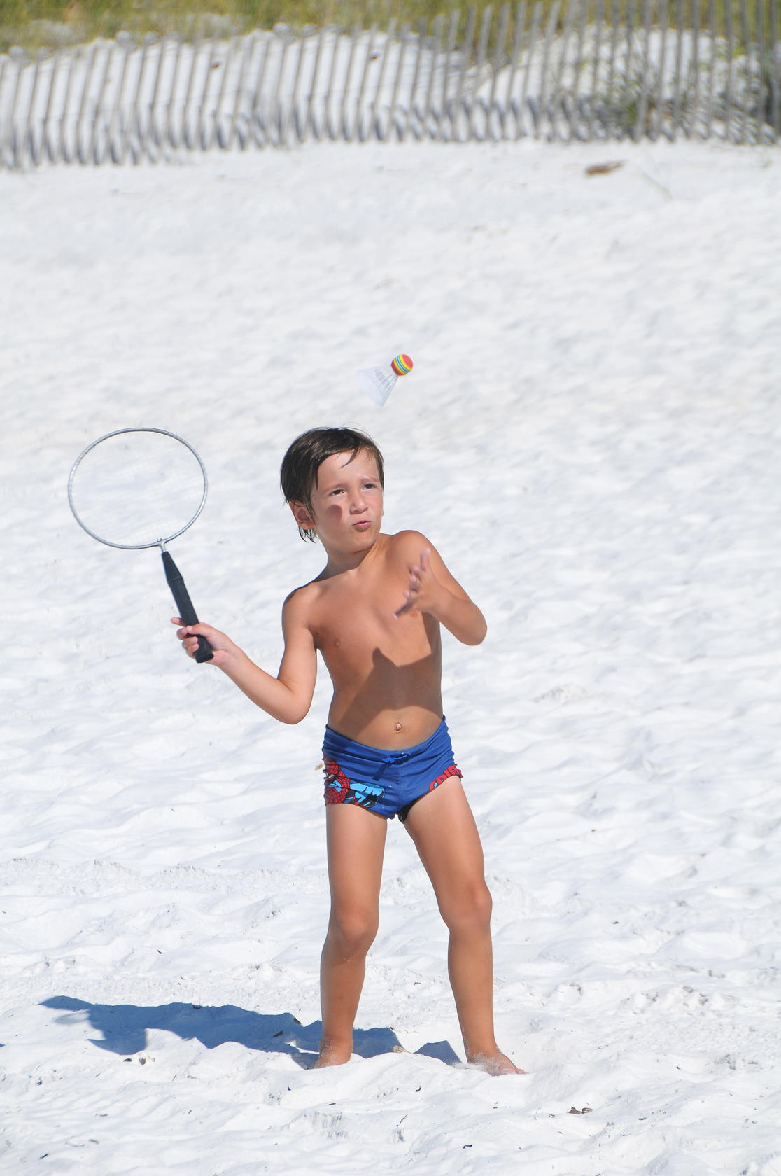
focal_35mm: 255
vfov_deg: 8.1
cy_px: 588
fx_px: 8318
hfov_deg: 5.4
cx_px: 390
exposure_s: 1/400
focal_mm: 170
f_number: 10
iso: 200
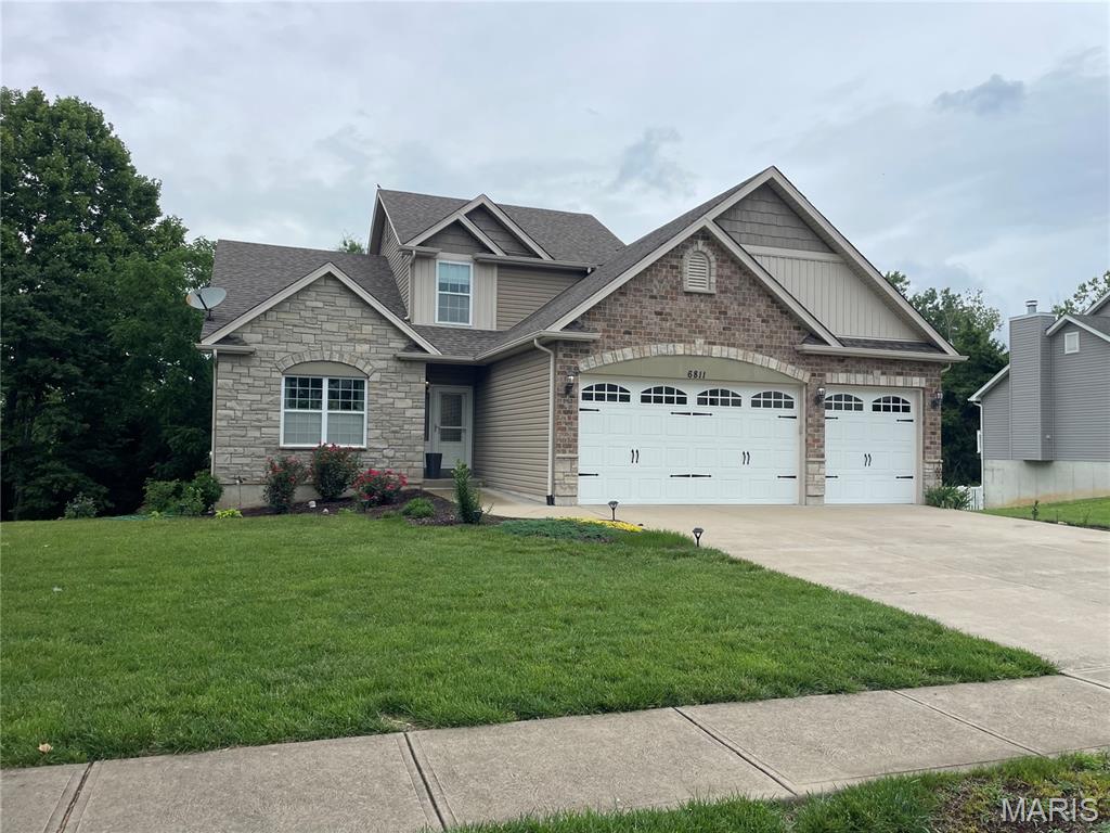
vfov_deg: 53.1
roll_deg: -0.9
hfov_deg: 67.3
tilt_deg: +3.1
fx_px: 834
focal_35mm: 26
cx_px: 555
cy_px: 416
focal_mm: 4.2
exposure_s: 1/2451
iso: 32
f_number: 1.6
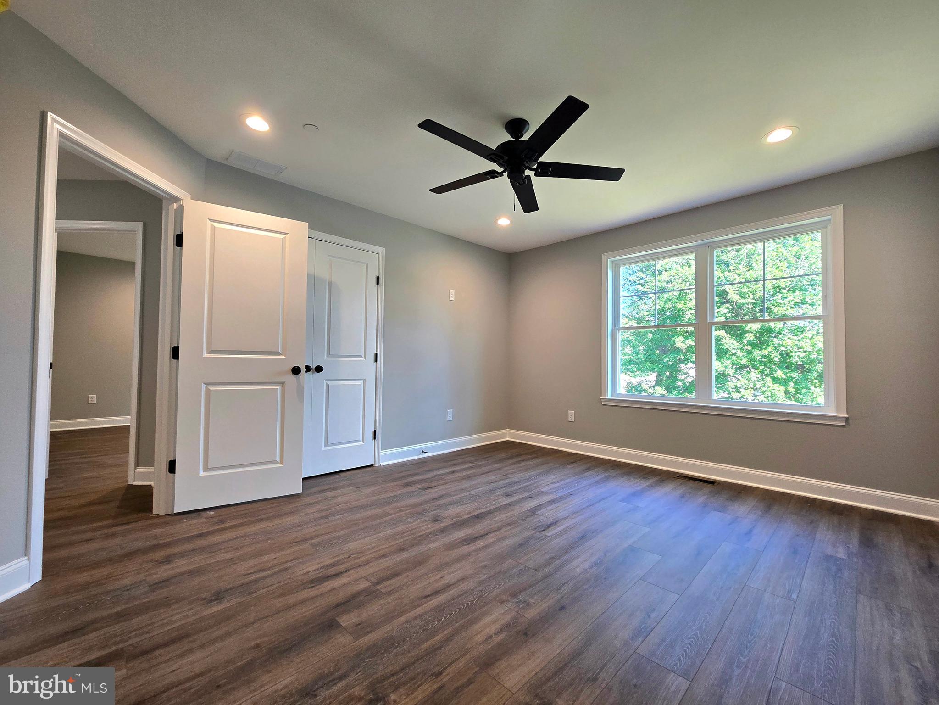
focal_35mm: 13
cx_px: 470
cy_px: 352
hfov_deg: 106.2
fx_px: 353
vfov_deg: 89.9
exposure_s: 1/60.2
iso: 80
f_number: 2.2
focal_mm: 2.2
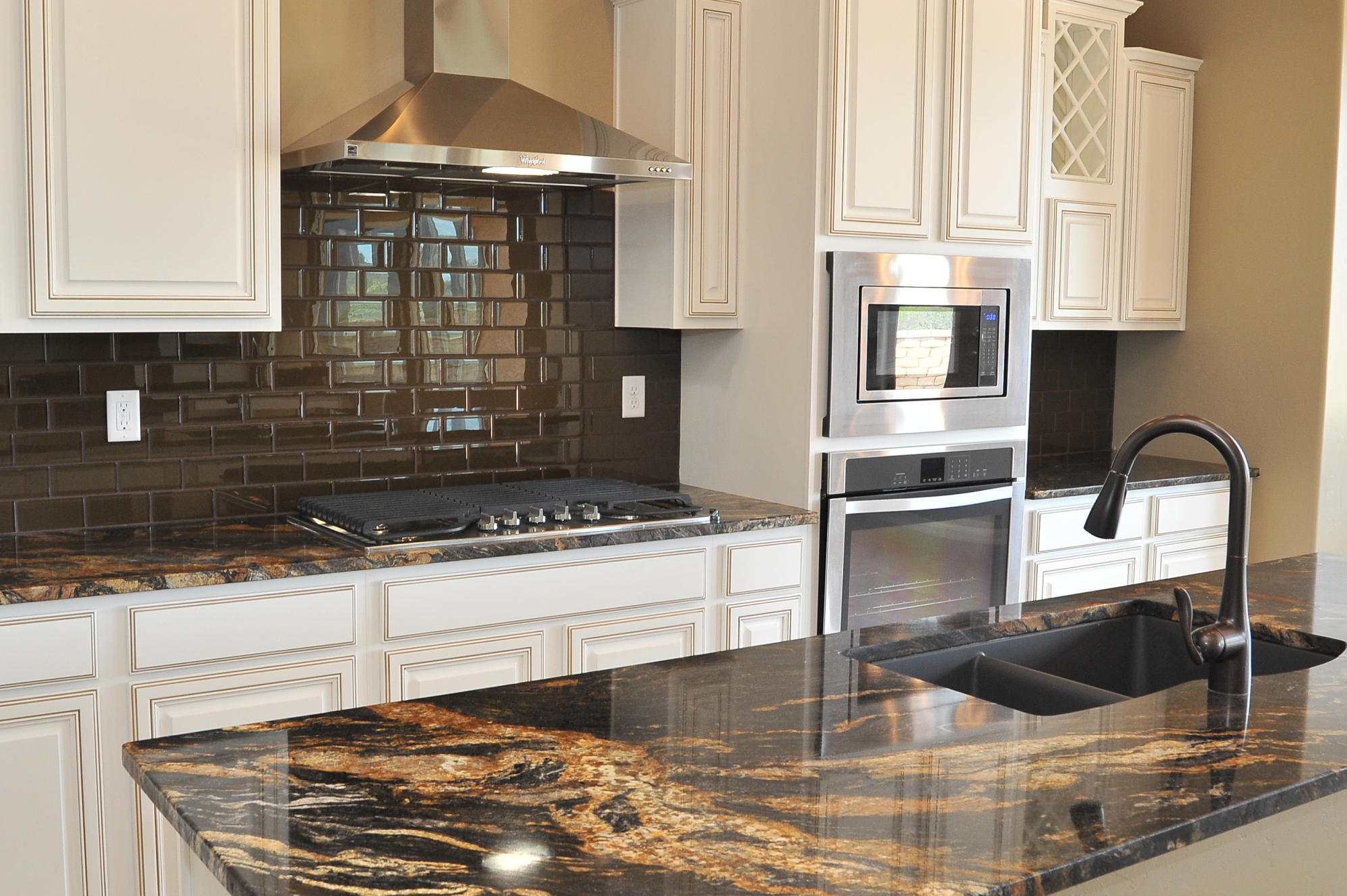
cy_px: 436
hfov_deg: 49.6
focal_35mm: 39
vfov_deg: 34.2
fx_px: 1458
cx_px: 682
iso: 1000
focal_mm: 26
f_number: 10
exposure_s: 1/30
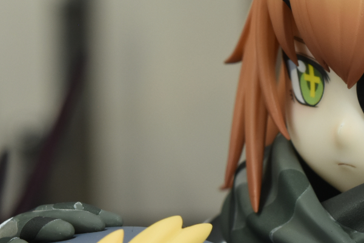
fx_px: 2249
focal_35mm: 222
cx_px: 287
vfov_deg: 6.2
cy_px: 140
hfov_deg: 9.2
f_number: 11
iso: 560
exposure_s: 1/60
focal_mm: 55
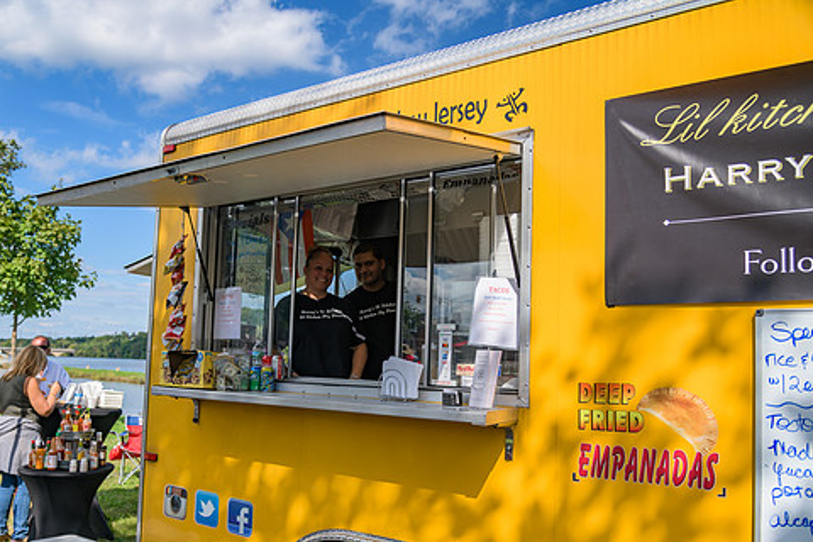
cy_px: 326
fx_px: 655
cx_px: 342
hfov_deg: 63.3
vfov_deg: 44.7
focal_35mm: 29
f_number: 4
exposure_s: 1/250
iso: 64
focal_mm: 24
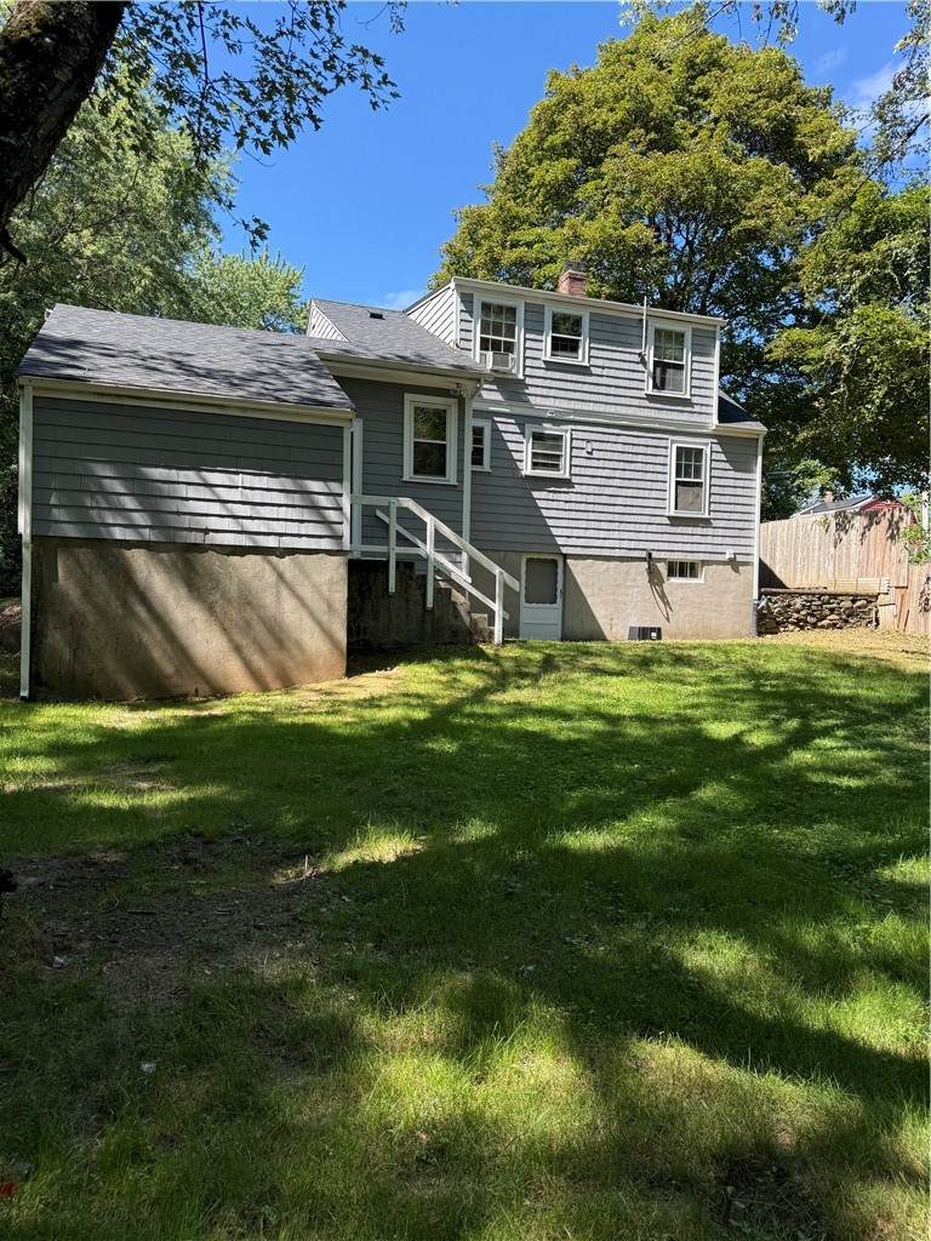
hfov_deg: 56.8
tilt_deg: -0.4
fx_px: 861
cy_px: 620
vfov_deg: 71.6
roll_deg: -1.0
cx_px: 466
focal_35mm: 24
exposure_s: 1/992
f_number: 1.78
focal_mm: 6.76
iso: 80
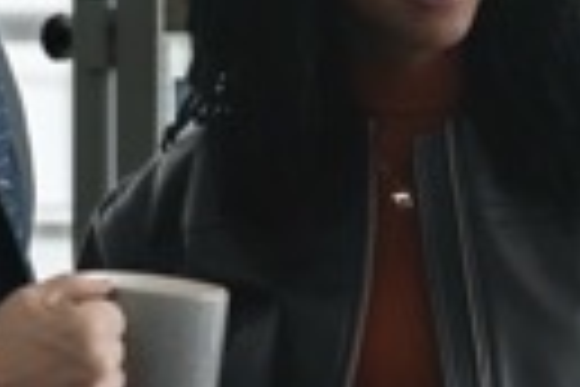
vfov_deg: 5.1
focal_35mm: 271
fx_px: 4366
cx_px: 378
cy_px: 92
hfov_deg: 7.6
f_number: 4
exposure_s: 1/500
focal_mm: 70
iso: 5000
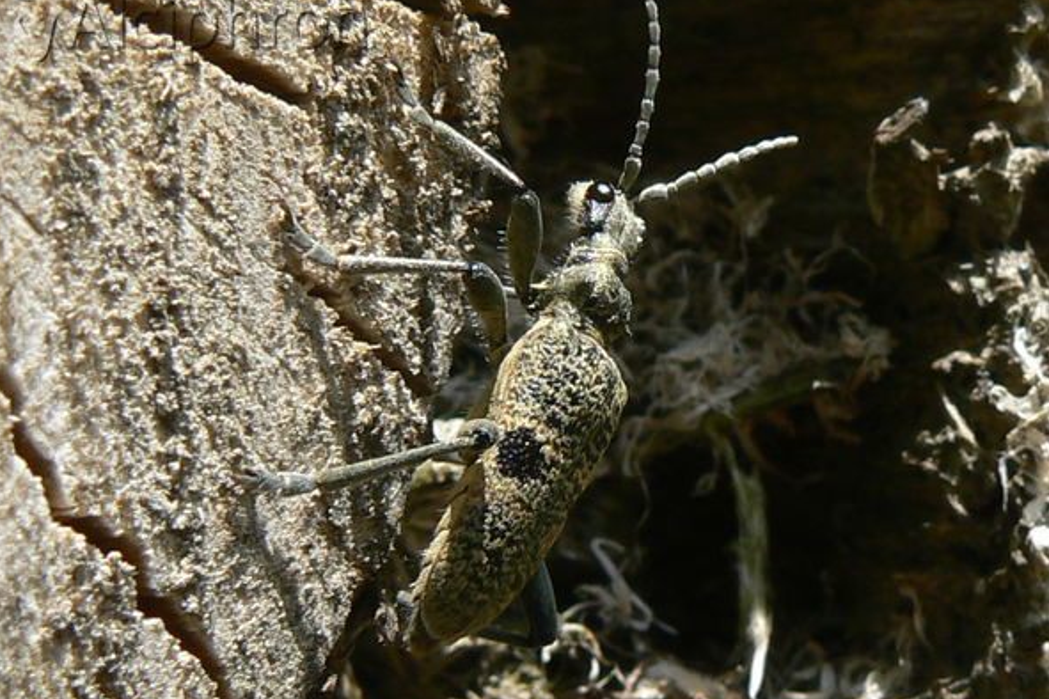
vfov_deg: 35.0
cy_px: 321
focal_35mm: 38
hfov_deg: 50.7
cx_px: 518
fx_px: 1107
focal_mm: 6
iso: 80
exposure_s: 1/320
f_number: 5.6
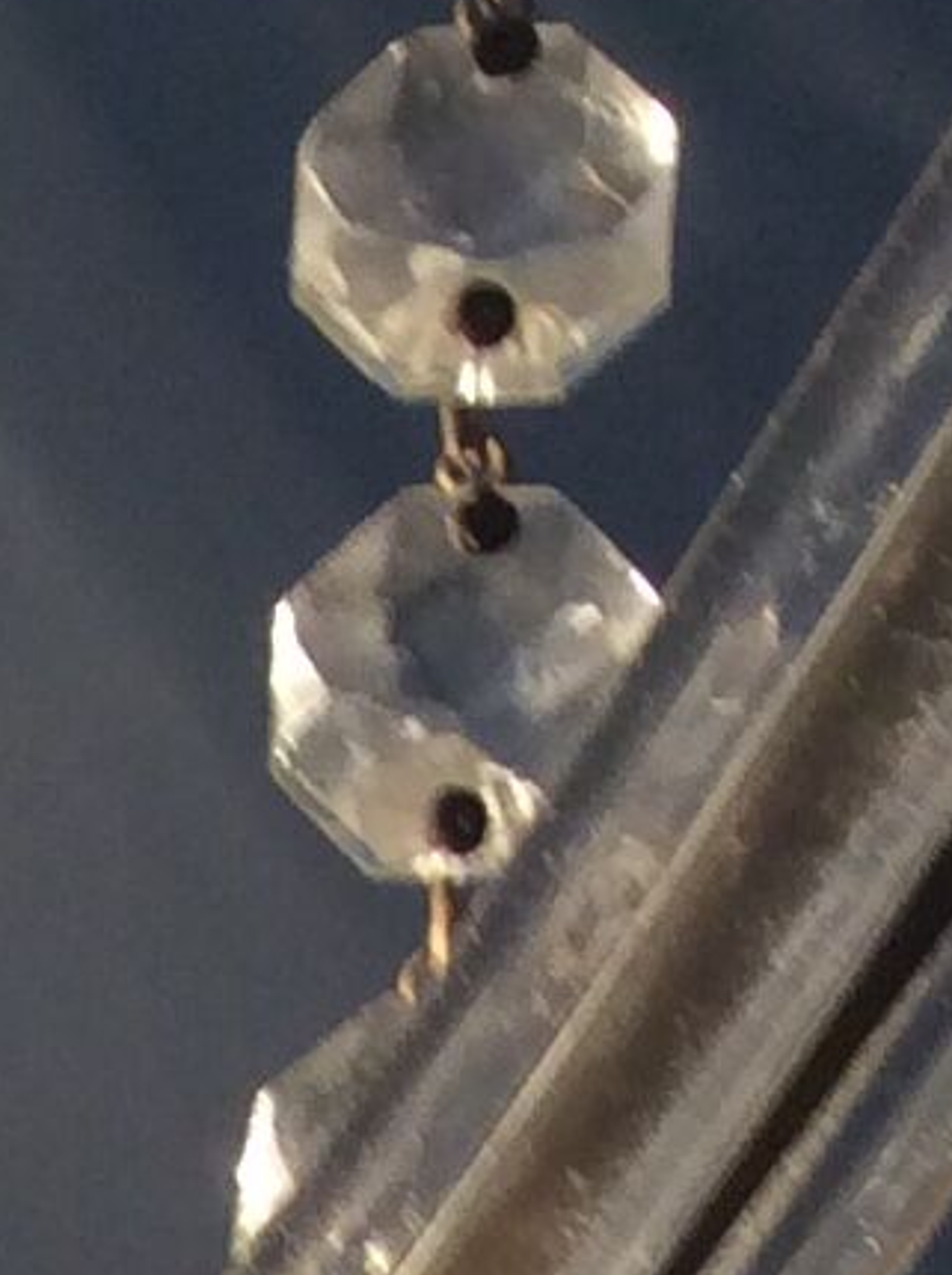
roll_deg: -0.2
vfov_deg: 8.9
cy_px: 3466
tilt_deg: +30.6
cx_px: -1462
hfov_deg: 7.1
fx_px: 7098
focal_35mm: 193
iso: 40
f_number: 2.4
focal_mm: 3.3
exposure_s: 1/25
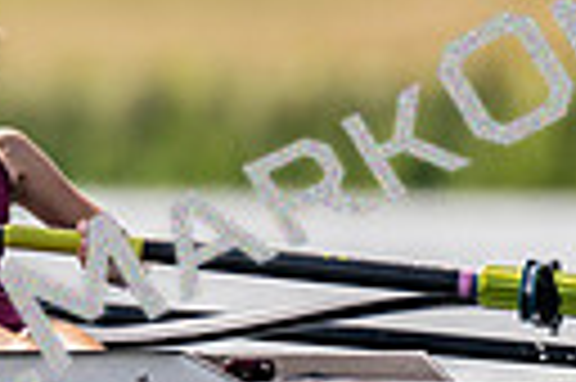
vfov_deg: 0.5
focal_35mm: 2720
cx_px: -675
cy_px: 178
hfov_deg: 0.8
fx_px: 43464
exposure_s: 1/2500
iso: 160
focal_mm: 600
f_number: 4
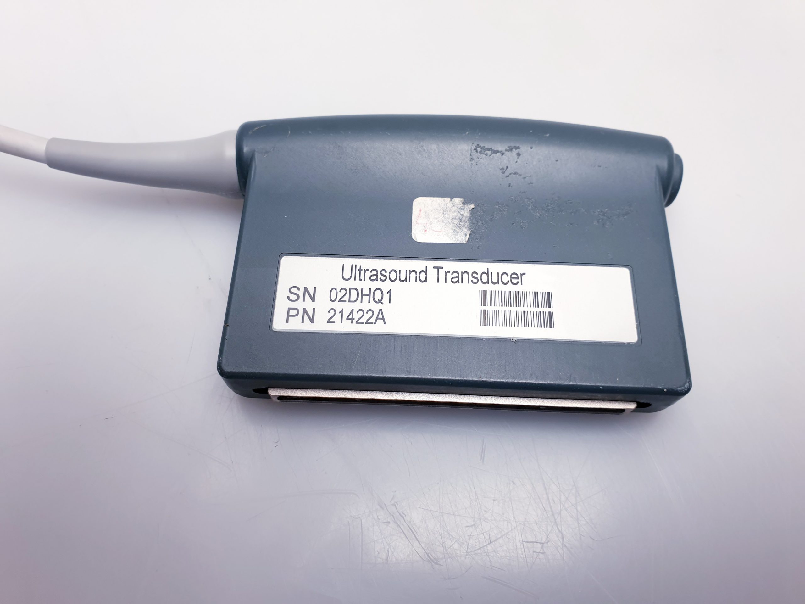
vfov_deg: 53.1
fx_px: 605
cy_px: 302
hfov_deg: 67.3
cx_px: 402
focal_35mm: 26
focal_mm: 4.3
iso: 64
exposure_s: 1/100
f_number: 2.4
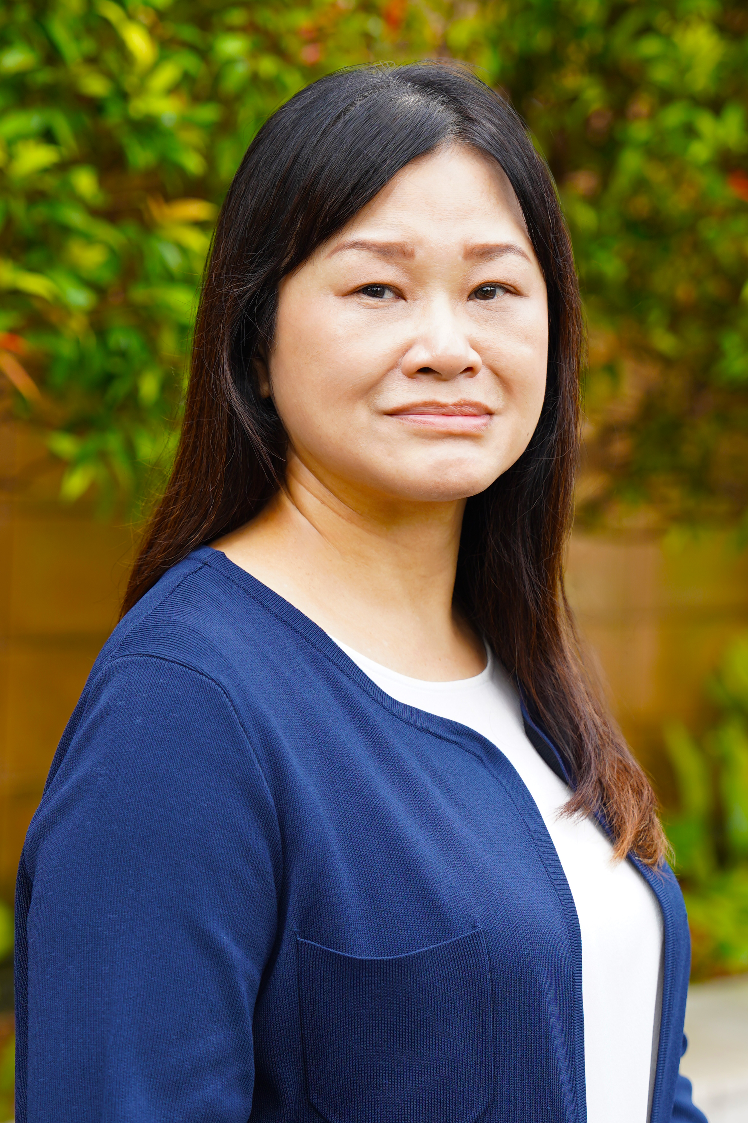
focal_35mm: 63
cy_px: 562
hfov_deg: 21.6
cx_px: 374
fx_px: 1963
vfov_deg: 31.9
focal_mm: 63
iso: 100
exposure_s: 1/100
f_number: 3.5
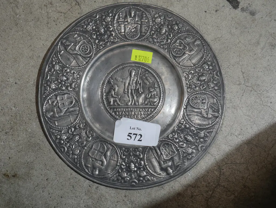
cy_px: 104
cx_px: 138
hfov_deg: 31.2
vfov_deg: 23.7
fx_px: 495
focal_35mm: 62
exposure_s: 1/80
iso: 800
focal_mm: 31
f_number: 5.4
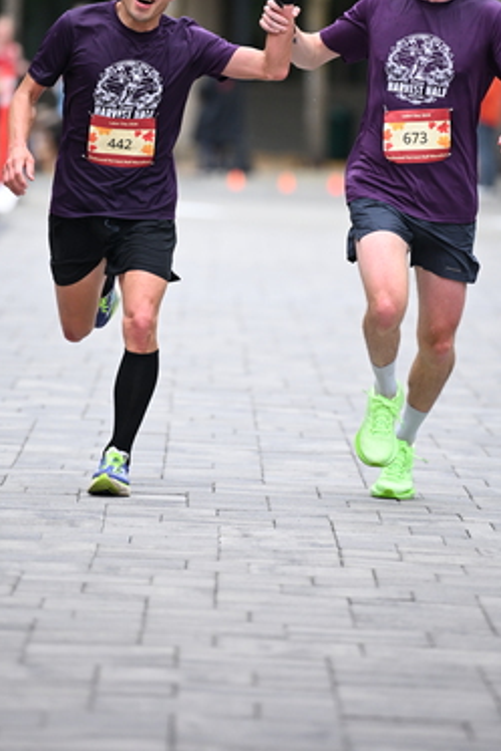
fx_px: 6152
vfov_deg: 7.0
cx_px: 263
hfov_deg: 4.7
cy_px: 226
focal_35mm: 295
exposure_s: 1/1250
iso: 1250
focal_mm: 200
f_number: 2.8
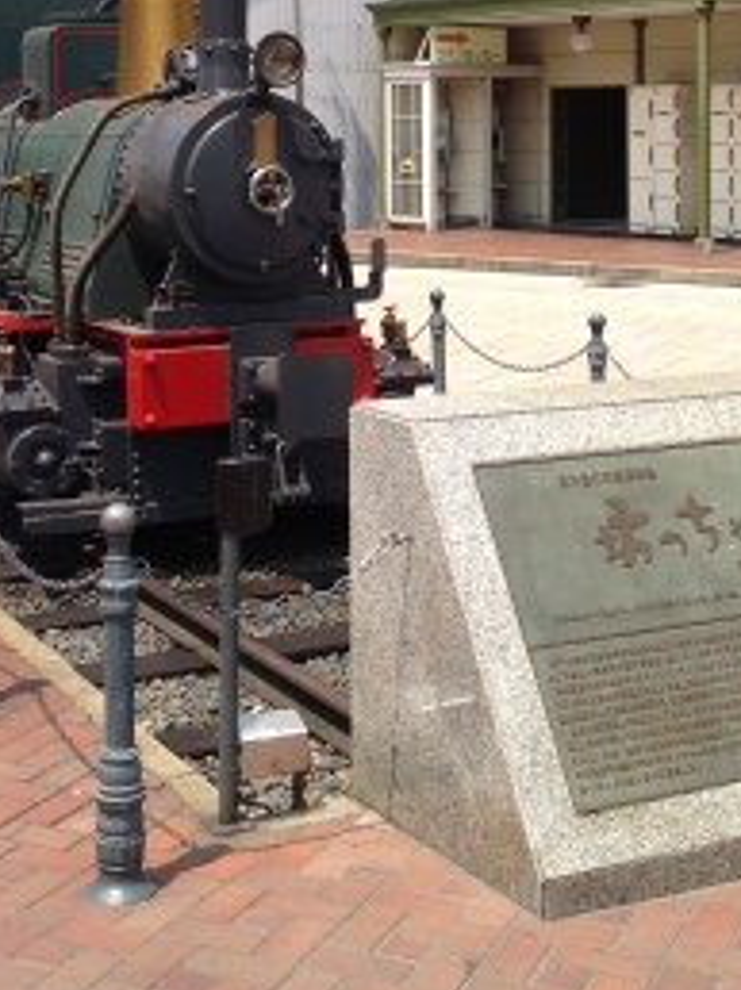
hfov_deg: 22.9
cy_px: 188
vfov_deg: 29.6
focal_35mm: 64
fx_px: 1830
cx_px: 336
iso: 50
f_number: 2.4
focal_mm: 4.13
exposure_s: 1/1261
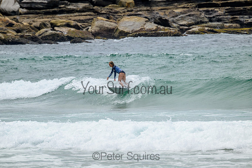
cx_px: 126
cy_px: 84
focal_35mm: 800
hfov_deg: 2.6
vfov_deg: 1.7
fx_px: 5601
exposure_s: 1/2000
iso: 720
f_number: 11
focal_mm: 800
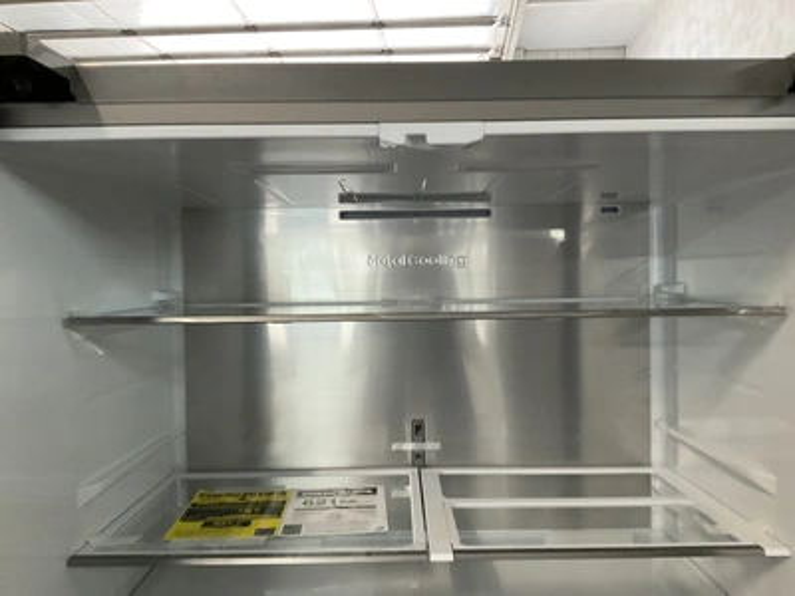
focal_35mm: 29
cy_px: 298
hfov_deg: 61.7
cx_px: 398
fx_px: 666
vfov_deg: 48.2
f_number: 1.8
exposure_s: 1/60
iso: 200
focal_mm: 3
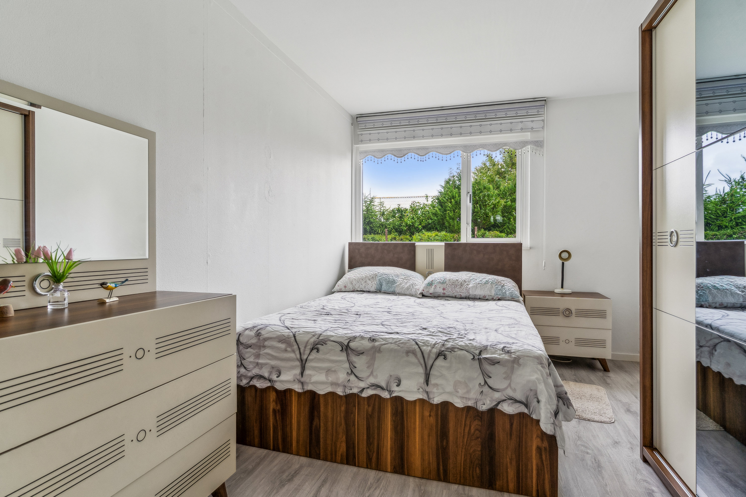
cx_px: 373
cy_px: 248
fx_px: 394
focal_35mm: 19
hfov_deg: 86.9
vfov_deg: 64.6
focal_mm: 19
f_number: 6.7
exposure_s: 1/125
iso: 320
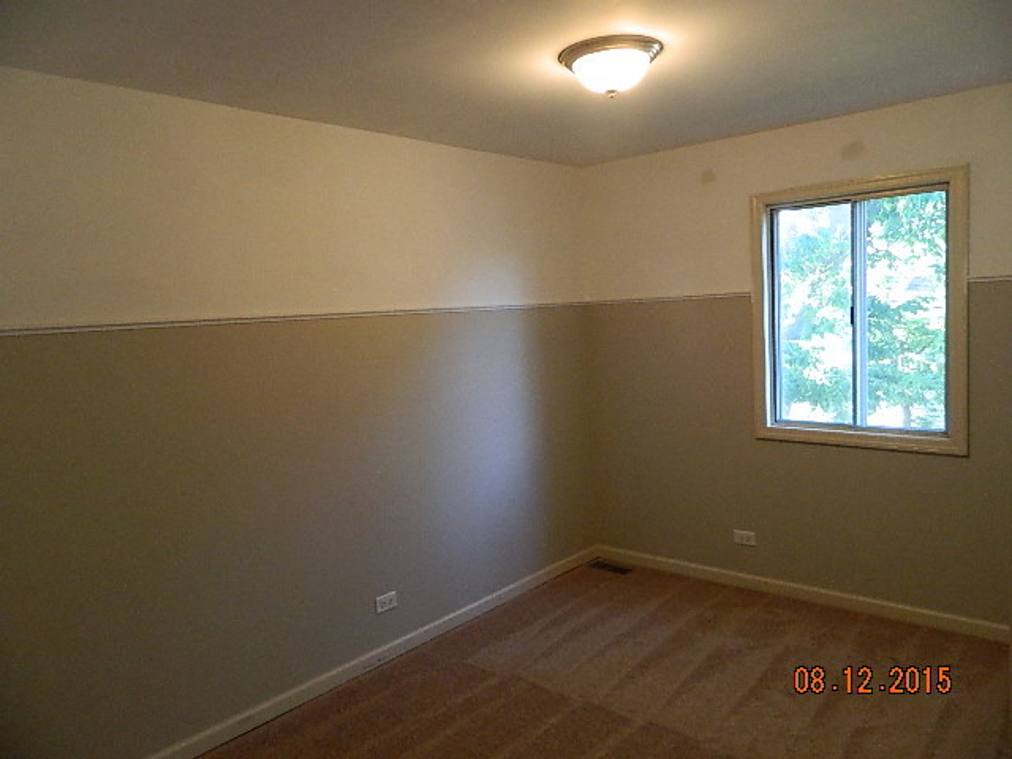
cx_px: 506
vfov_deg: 54.9
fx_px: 731
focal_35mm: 25
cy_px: 380
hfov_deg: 69.4
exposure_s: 1/30
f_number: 3.1
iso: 400
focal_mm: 4.5
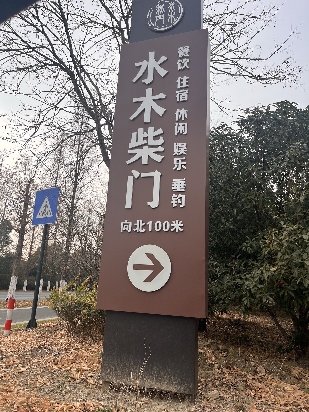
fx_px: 309
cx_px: 154
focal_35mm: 26
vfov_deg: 67.3
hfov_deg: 53.1
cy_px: 206
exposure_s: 1/1497
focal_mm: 5.1
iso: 50
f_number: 1.6
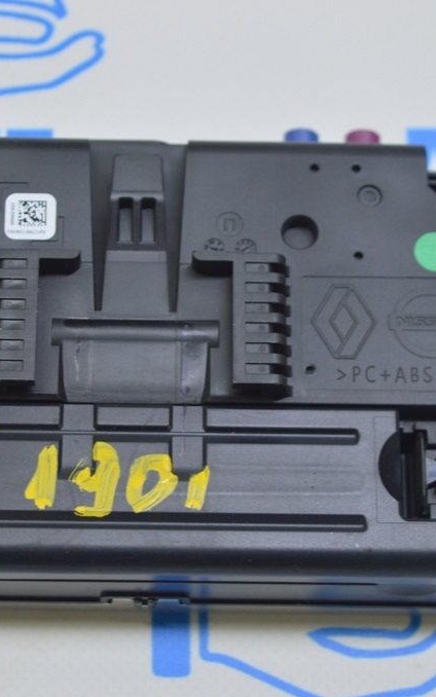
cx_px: 153
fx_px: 1972
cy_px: 349
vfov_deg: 20.0
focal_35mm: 104
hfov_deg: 12.6
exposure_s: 1/25
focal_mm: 45
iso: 400
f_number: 5.6
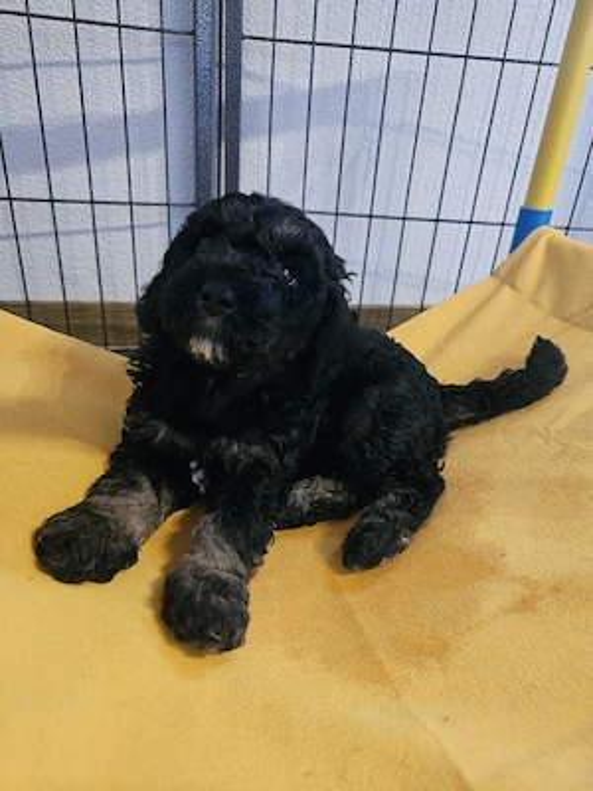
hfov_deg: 58.9
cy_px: 396
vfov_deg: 73.9
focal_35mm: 23
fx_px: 525
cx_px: 296
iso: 1250
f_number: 1.8
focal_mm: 5.4
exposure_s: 1/25.1
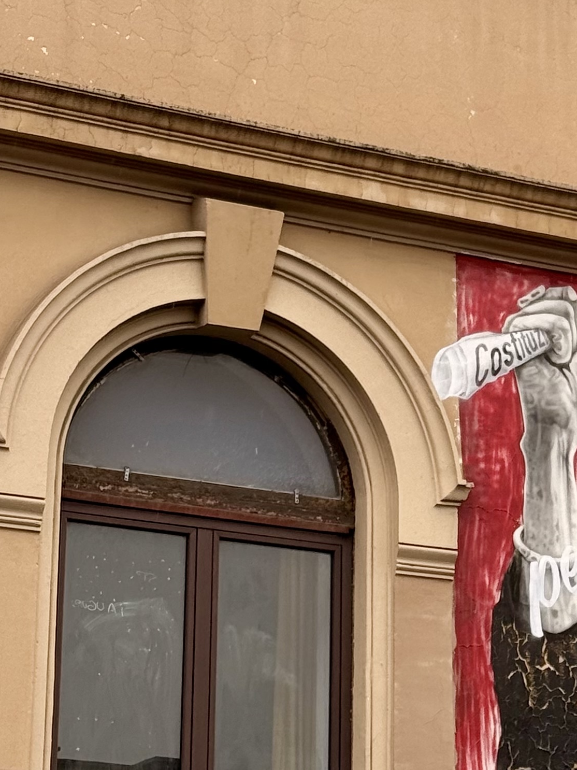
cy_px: 571
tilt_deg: +16.8
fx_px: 2445
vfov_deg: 17.8
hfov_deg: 13.2
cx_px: 609
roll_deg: +2.2
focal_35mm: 110
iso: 64
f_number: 1.78
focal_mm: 6.76
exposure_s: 1/434
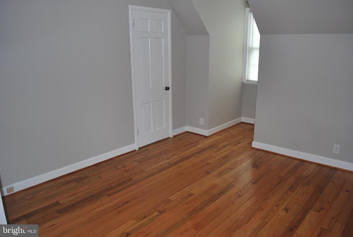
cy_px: 118
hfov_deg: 67.3
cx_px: 176
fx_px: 265
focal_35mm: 27
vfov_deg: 48.1
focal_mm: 18
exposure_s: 1/60
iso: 200
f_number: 3.5
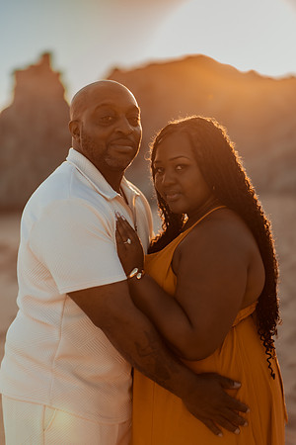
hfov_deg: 23.4
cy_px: 222
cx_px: 148
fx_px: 715
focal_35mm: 58
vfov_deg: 34.5
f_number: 1.4
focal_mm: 58
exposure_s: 1/4000
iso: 100
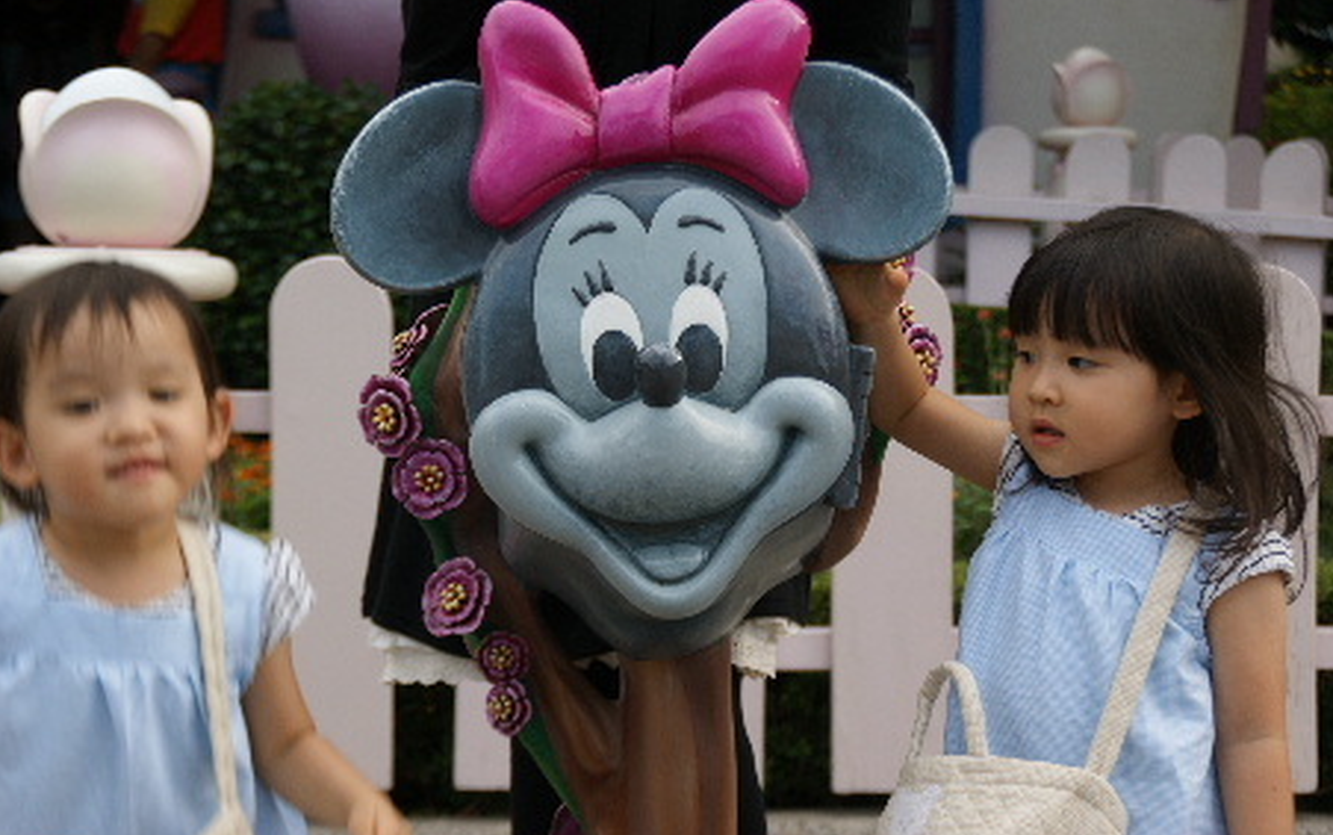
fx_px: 3380
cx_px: 671
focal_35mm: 93
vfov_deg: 14.1
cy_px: 403
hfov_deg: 22.3
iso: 100
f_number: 5.6
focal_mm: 60
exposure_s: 1/125
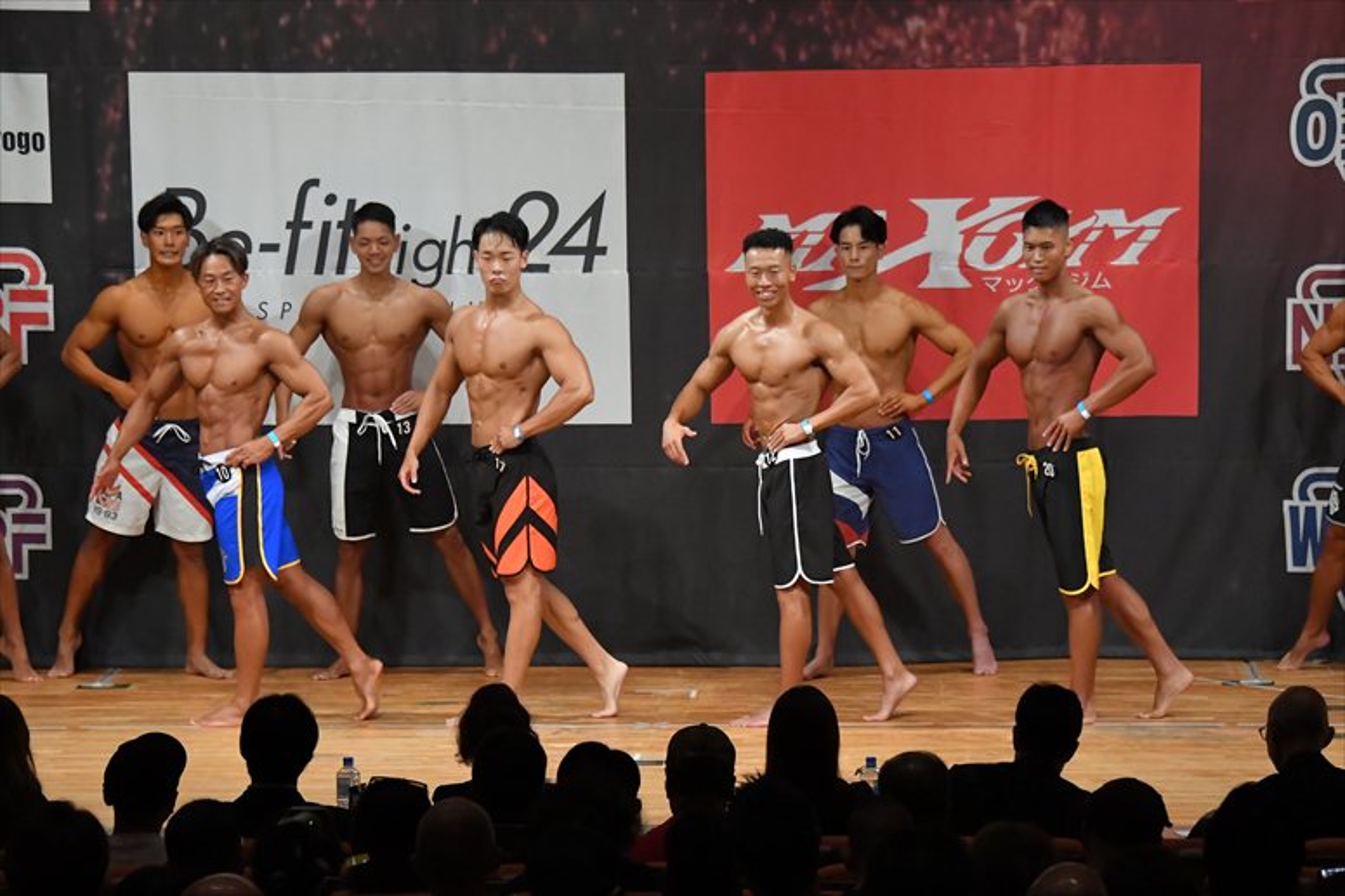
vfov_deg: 7.9
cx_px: 672
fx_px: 6498
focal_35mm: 174
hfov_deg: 11.8
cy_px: 448
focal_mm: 116
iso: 6400
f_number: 5.6
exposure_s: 1/400
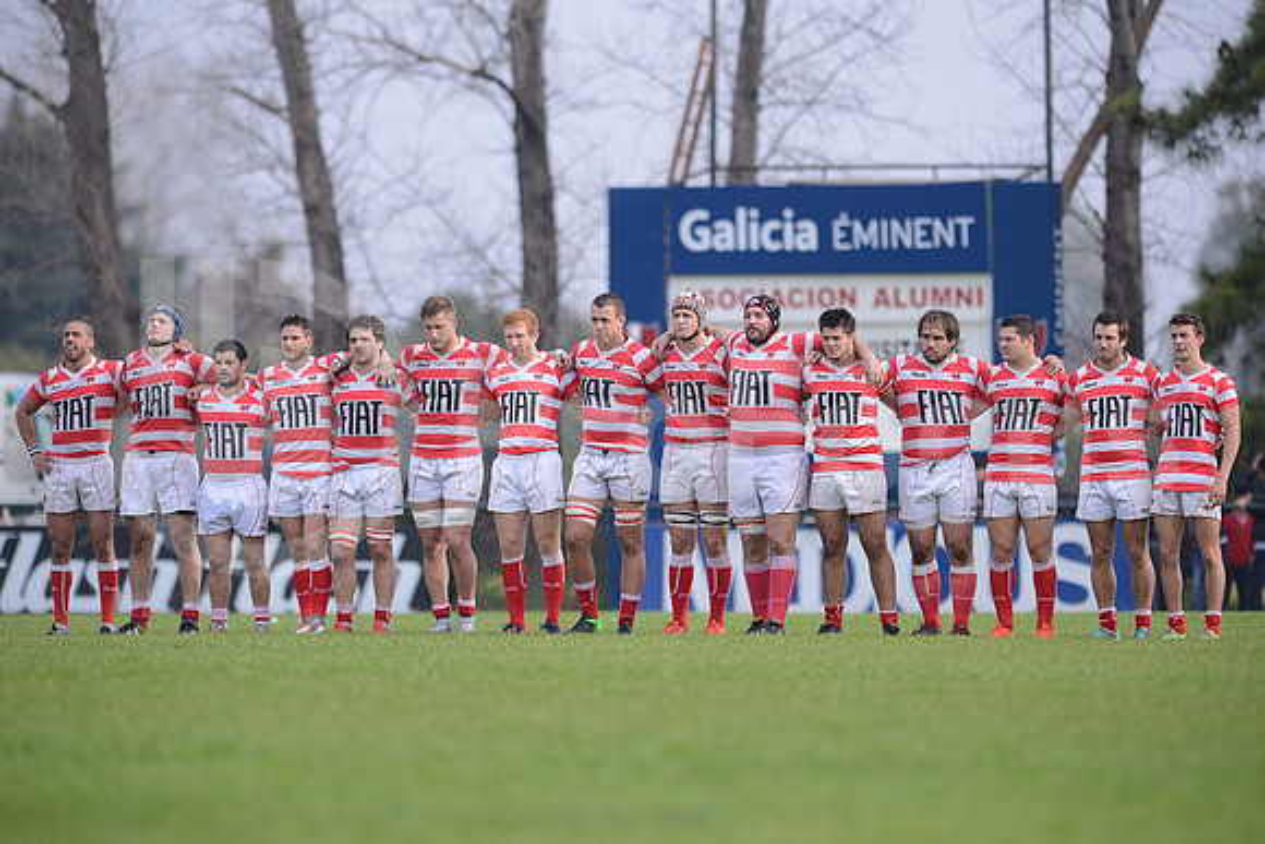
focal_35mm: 420
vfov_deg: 3.3
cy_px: 422
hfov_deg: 4.9
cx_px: 632
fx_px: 14761
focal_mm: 420
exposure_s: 1/1600
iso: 560
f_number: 4
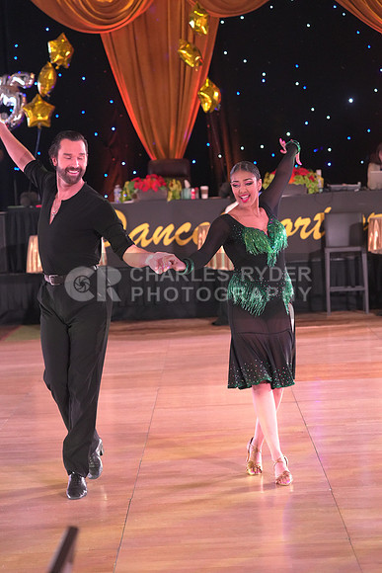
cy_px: 286
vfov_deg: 23.1
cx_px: 191
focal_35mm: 88
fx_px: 1400
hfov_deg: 15.5
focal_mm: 88
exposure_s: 1/320
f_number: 4
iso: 5000
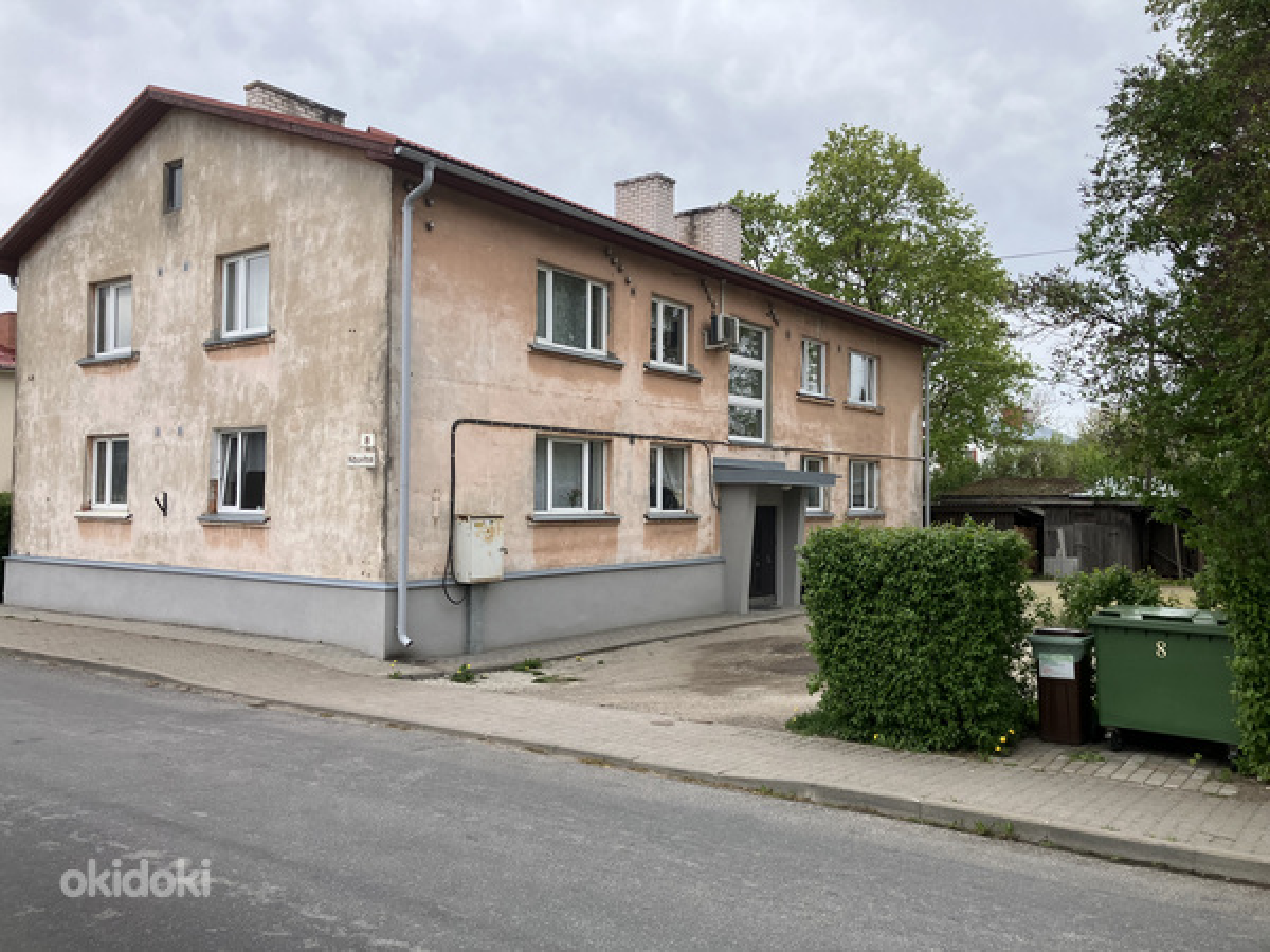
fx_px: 1027
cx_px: 635
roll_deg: -0.3
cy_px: 476
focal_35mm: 28
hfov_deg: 63.4
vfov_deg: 49.7
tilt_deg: +2.0
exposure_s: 1/991
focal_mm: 3.99
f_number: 1.8
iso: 32
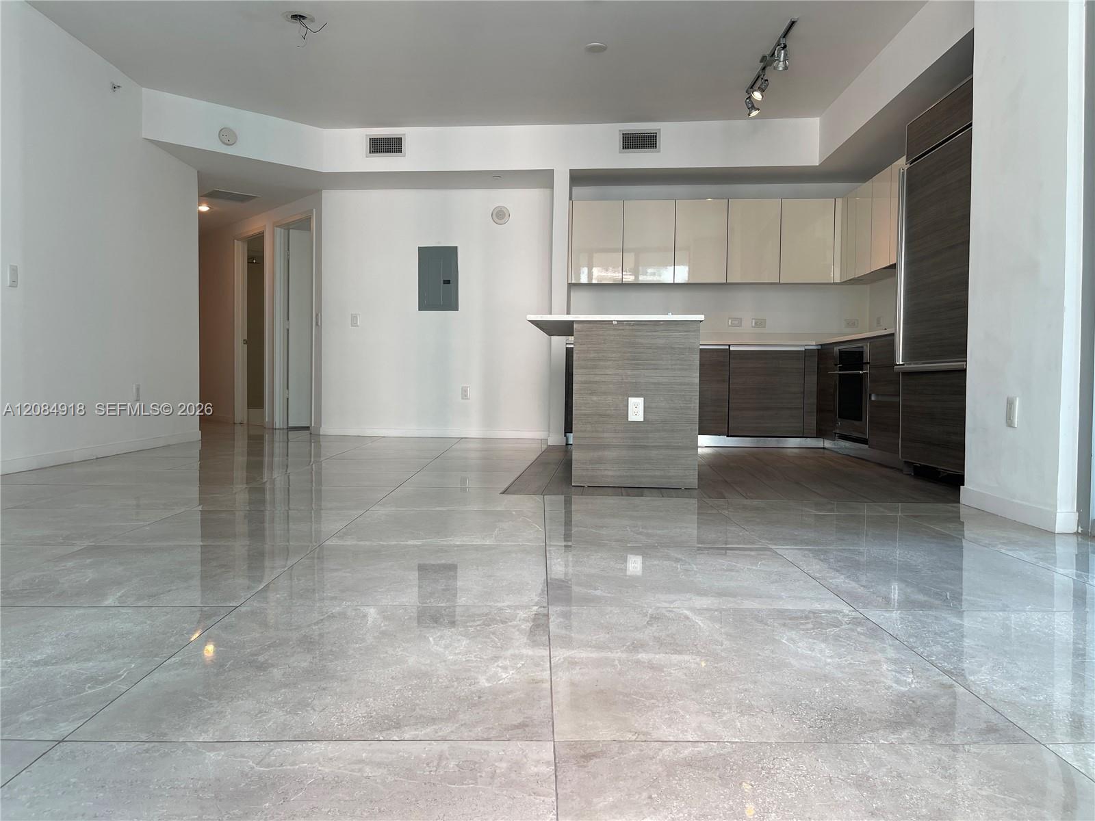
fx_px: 822
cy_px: 410
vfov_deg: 53.1
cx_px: 548
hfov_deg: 67.3
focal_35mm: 26
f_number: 1.6
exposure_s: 1/120
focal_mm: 5.1
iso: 40
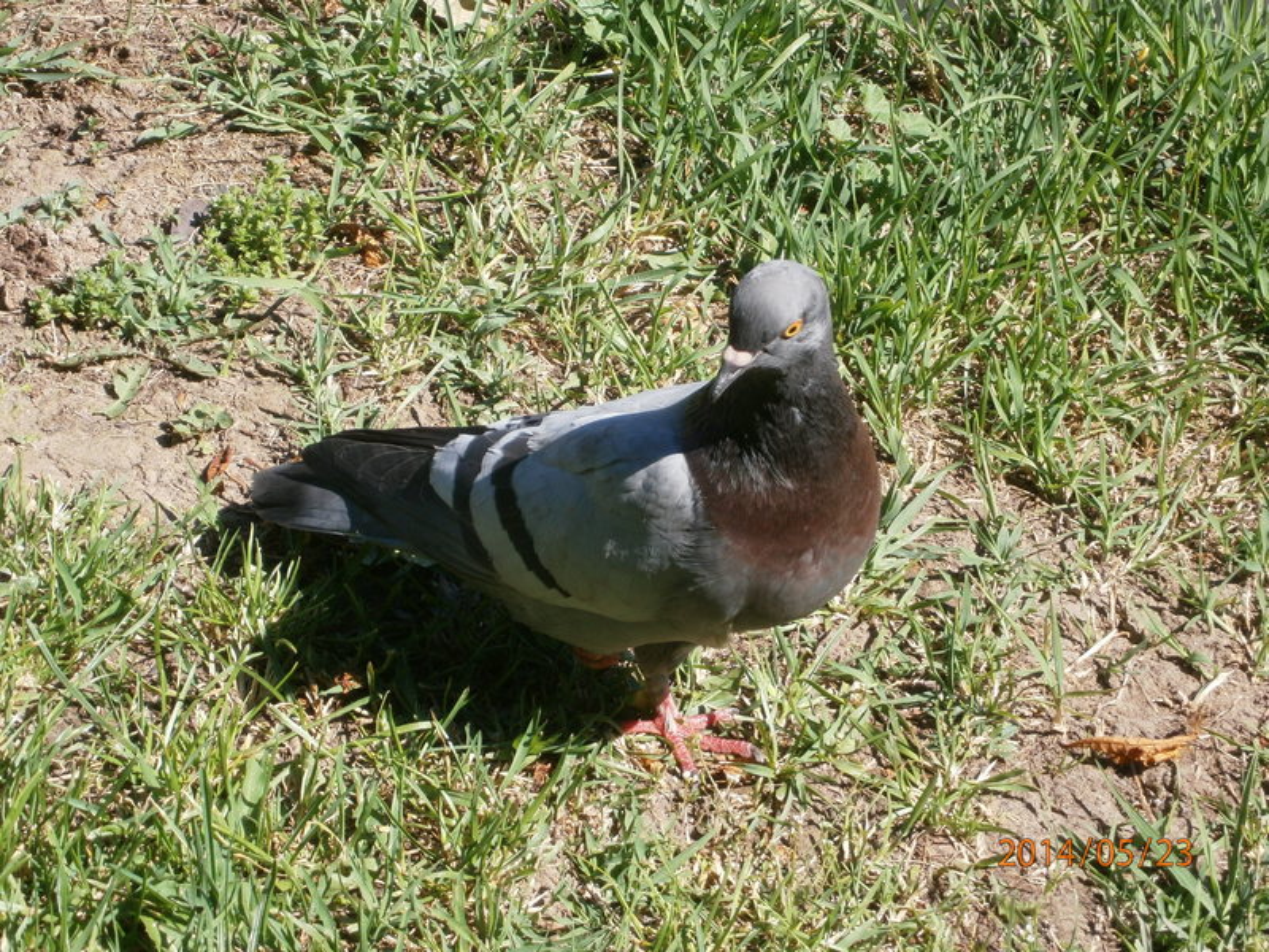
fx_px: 4766
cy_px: 476
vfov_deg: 11.4
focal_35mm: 130
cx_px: 634
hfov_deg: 15.2
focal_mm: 23.5
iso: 80
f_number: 6.5
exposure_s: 1/125
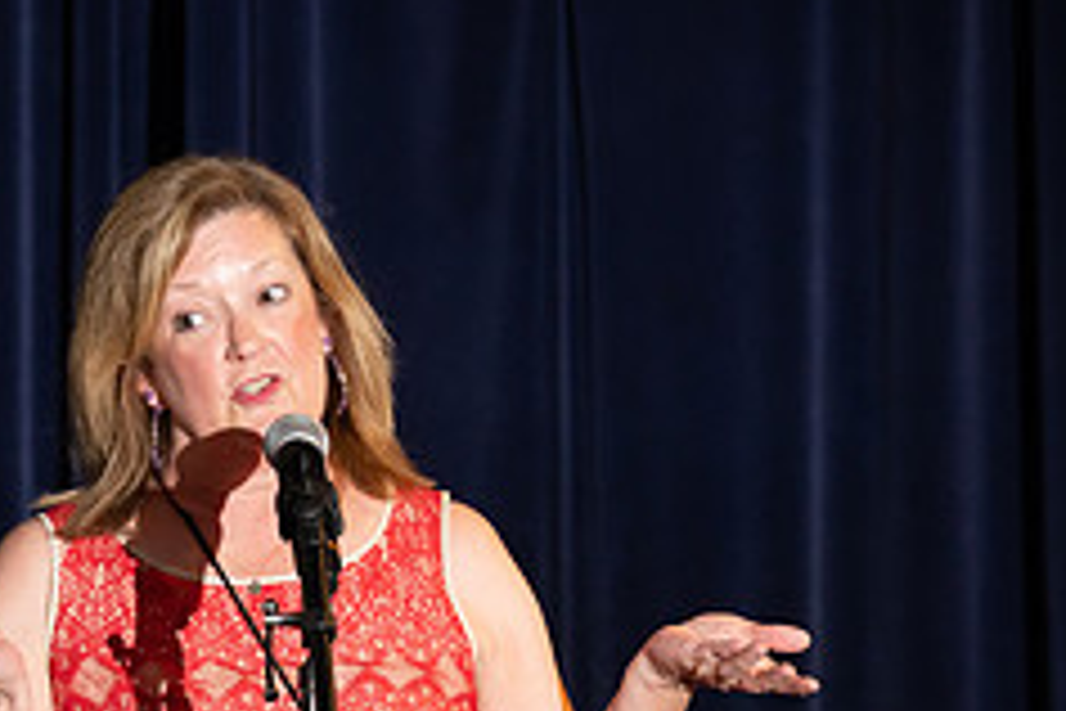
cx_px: 193
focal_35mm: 367
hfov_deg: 5.6
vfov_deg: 3.7
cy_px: 740
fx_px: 10866
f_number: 4.5
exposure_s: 1/200
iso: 2500
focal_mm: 150
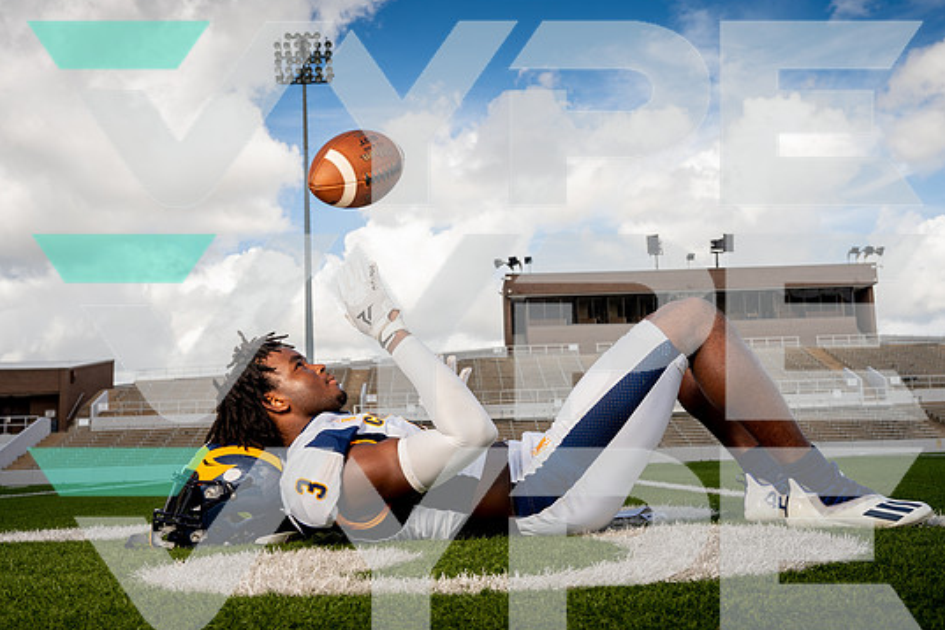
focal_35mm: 40
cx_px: 480
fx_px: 1050
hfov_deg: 48.5
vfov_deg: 33.4
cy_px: 328
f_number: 8
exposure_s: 1/250
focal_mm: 37
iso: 125
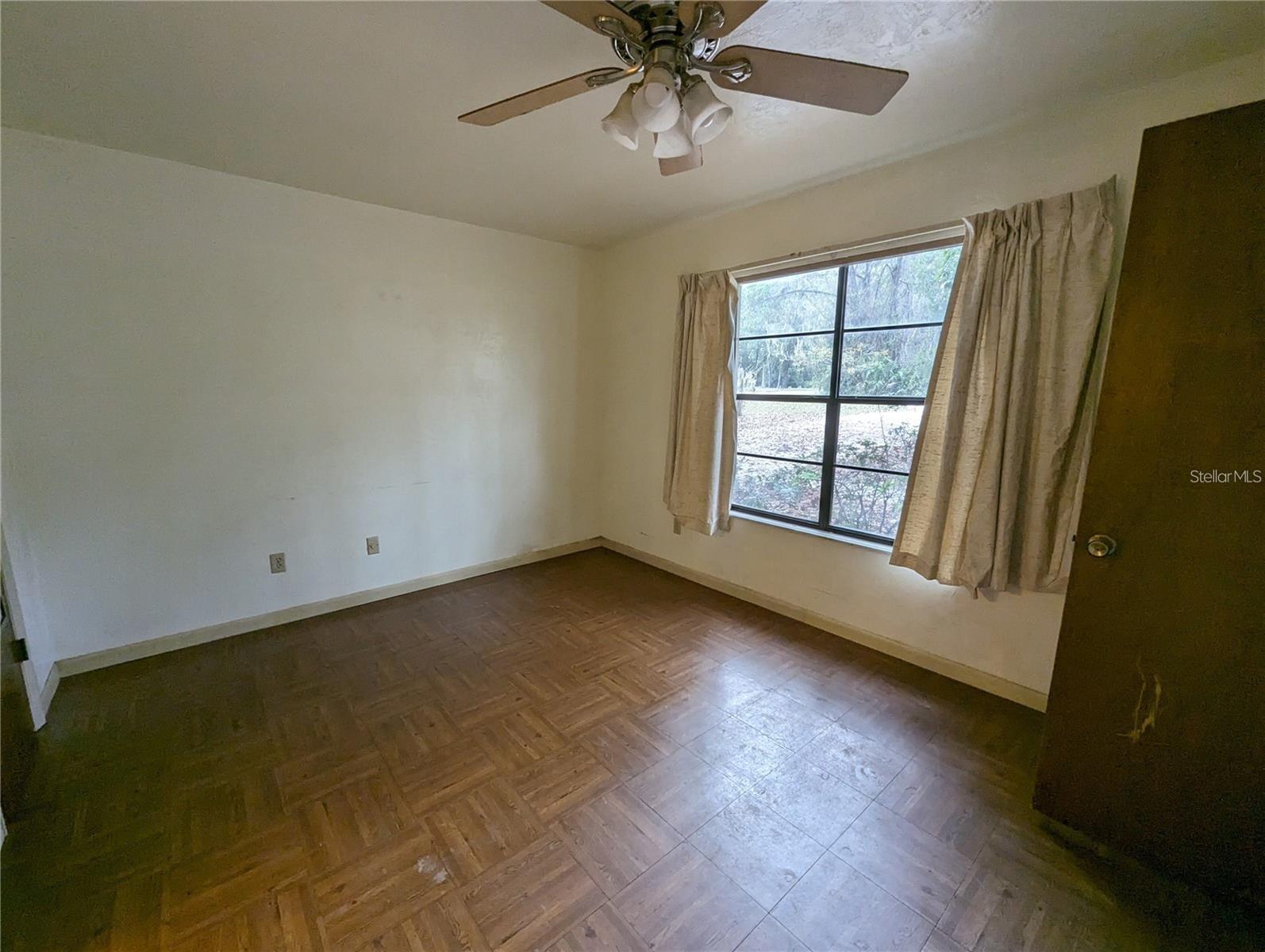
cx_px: 632
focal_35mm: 13
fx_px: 476
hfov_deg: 106.1
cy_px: 476
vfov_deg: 90.1
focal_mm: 1.95
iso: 142
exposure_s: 1/120
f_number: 2.2
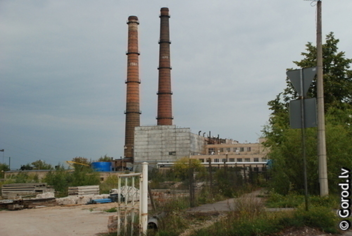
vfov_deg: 25.8
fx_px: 514
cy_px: 118
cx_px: 176
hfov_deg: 37.8
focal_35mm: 52
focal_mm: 35
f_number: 5.6
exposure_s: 1/1500
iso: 640
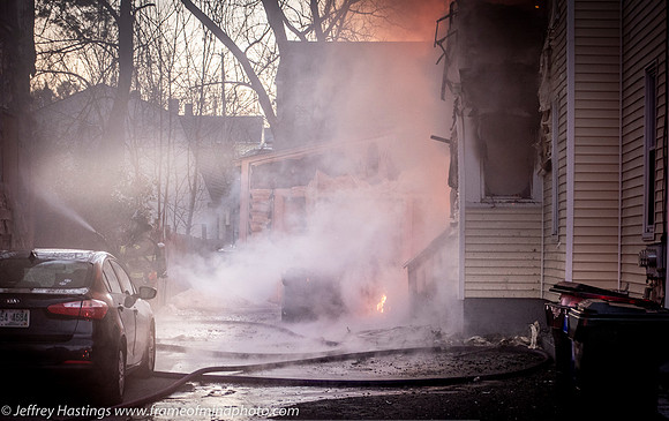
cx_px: 393
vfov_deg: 13.3
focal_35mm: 99
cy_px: 257
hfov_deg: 20.9
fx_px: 1808
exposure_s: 1/60
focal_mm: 55
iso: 1000
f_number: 4
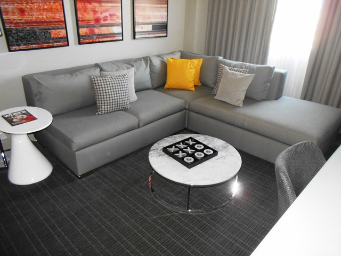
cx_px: 170
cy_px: 128
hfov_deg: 67.3
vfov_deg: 53.1
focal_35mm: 26
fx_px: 256
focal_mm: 4.6
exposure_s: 1/25
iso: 320
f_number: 3.2
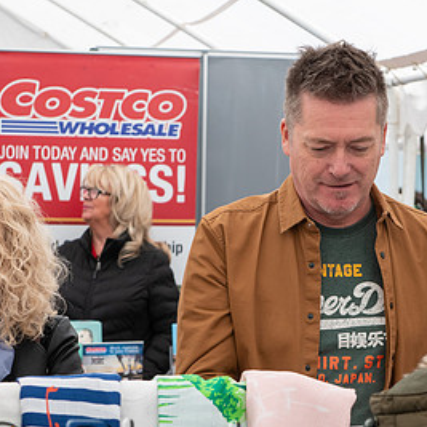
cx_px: 268
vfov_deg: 12.7
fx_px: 1912
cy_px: 265
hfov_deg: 12.7
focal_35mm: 137
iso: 500
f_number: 6.3
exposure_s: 1/250
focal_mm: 70
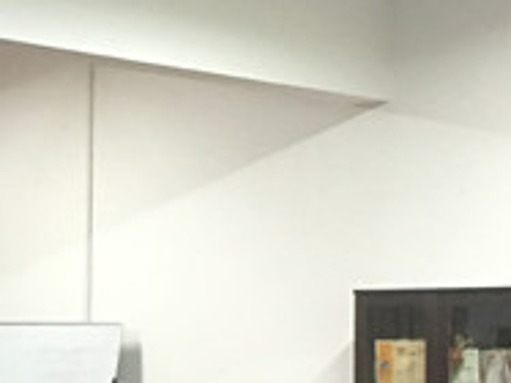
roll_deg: -0.9
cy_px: 331
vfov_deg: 11.9
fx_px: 1829
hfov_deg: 15.3
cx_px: -109
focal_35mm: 124
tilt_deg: +0.8
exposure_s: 1/17
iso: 250
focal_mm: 4.15
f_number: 2.2
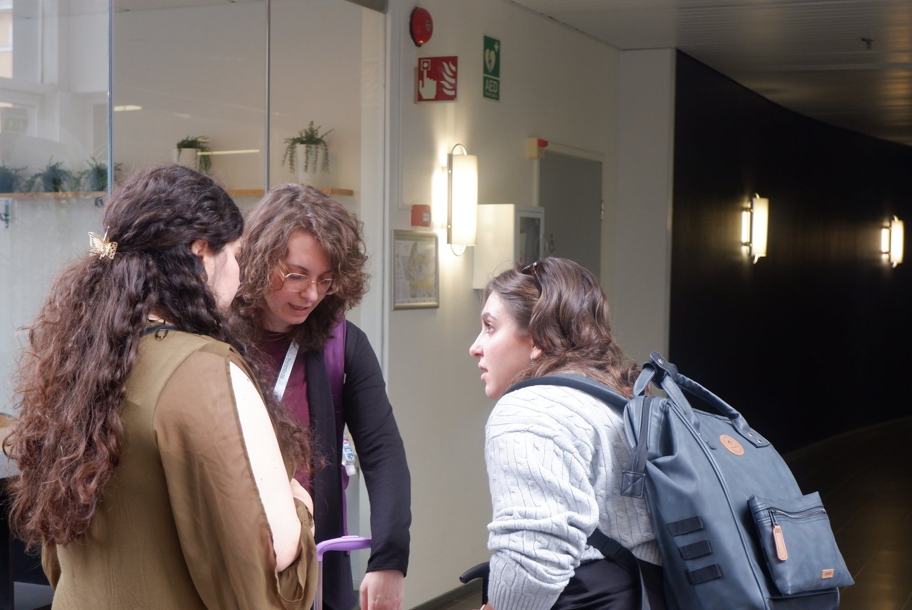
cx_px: 423
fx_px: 1420
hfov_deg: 35.6
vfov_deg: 24.2
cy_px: 376
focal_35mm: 56
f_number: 4.7
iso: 800
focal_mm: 30.5
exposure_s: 1/100
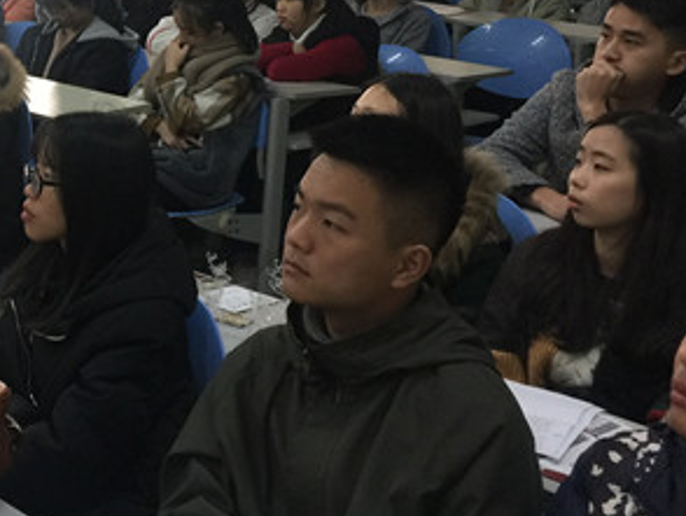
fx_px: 1369
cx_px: -26
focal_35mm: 69
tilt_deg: -6.5
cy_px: 39
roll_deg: -3.0
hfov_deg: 26.4
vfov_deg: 20.8
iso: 80
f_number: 2.2
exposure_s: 1/17
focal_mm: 4.15
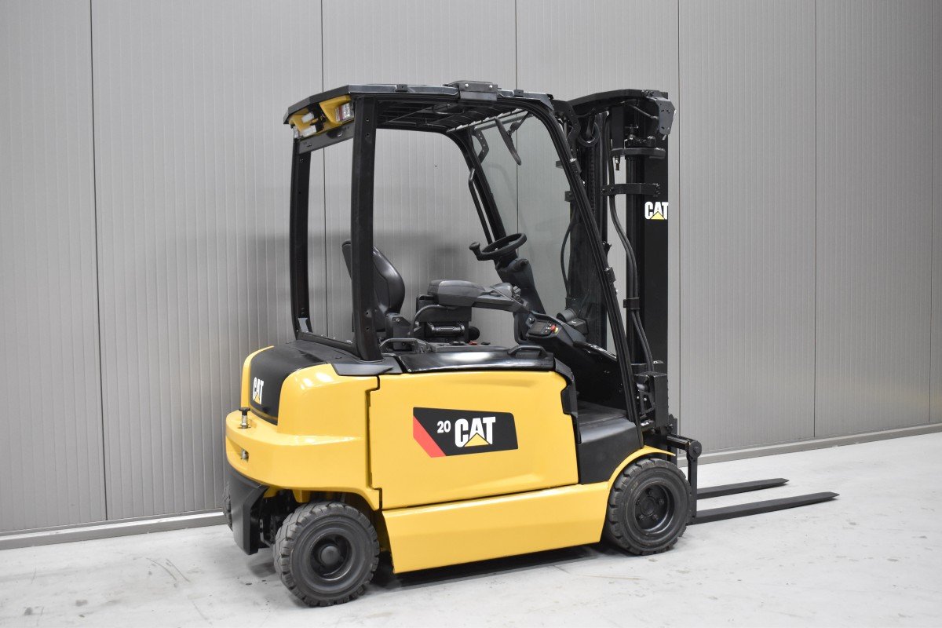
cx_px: 471
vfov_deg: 35.5
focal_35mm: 38
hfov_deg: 51.3
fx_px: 981
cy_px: 314
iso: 1600
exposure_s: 1/30
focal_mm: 25
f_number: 4.5
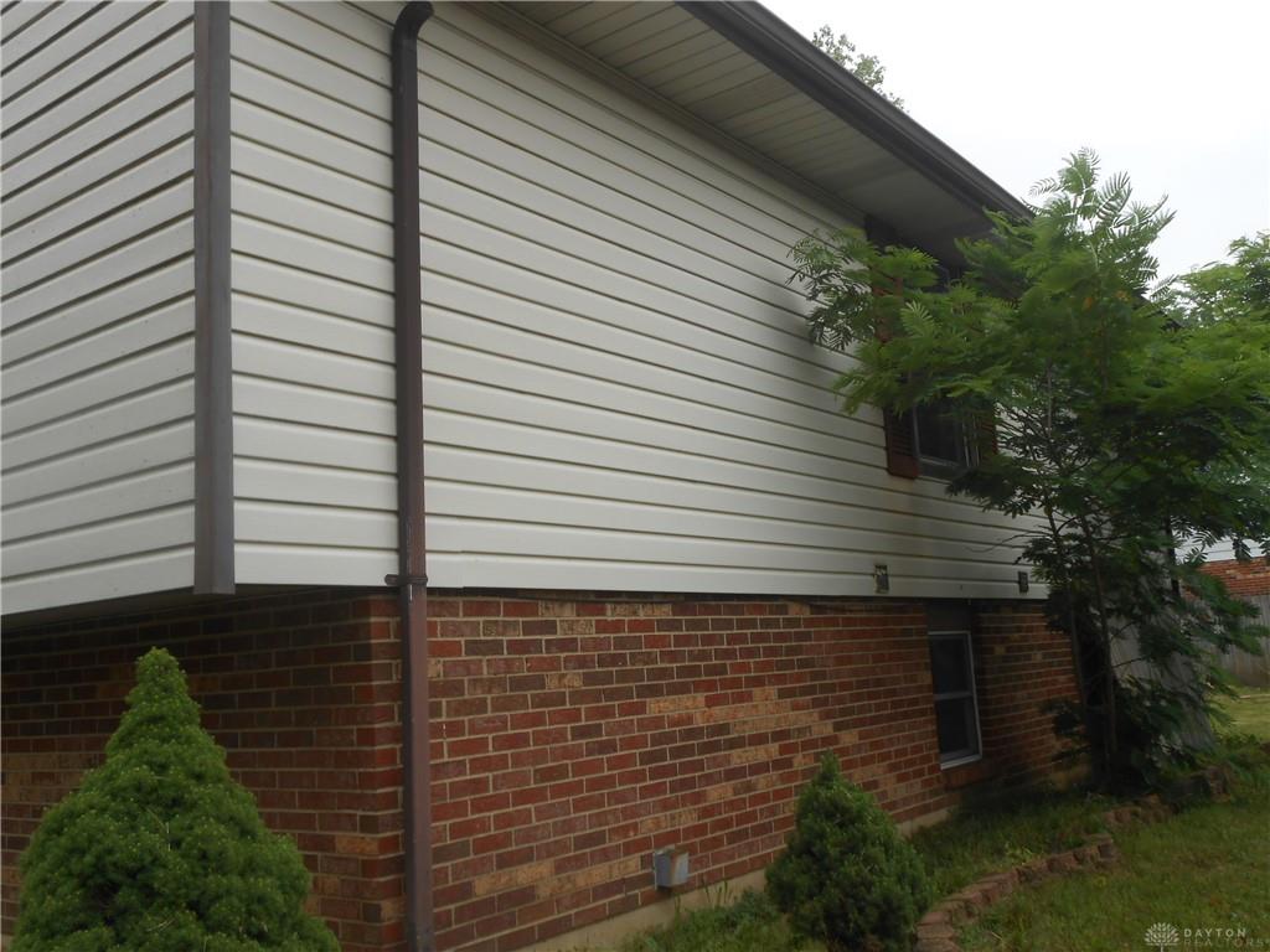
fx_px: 1247
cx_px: 635
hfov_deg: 54.0
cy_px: 476
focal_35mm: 34
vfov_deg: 41.8
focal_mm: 6
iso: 80
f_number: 3.9
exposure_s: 1/250
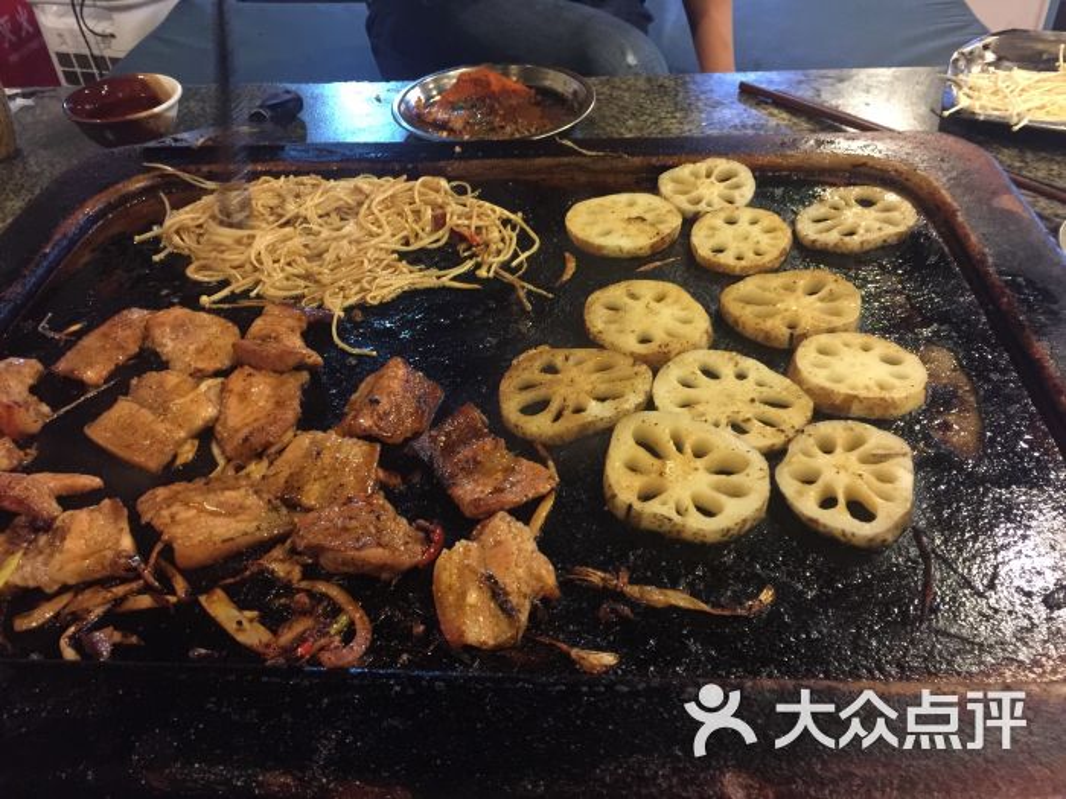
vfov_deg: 48.2
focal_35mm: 29
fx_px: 893
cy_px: 400
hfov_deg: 61.7
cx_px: 533
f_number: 2.2
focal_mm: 4.15
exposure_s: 1/8
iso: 160
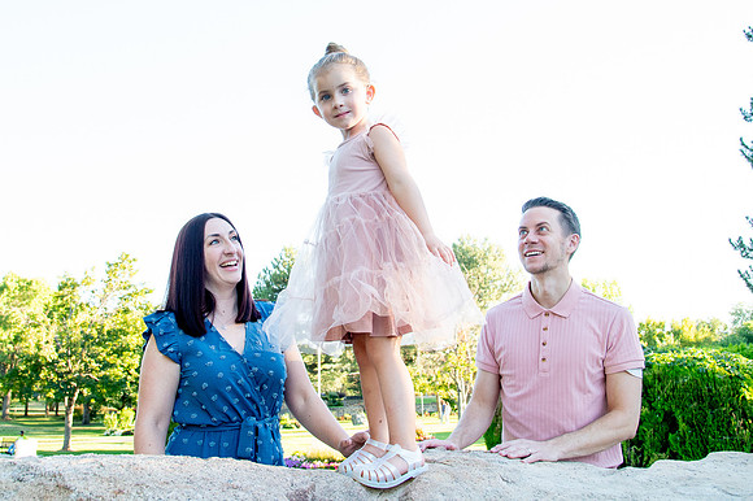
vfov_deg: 40.8
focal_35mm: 32
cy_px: 169
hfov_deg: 58.8
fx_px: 665
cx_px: 325
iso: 1000
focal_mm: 24
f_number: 6.3
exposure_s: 1/250
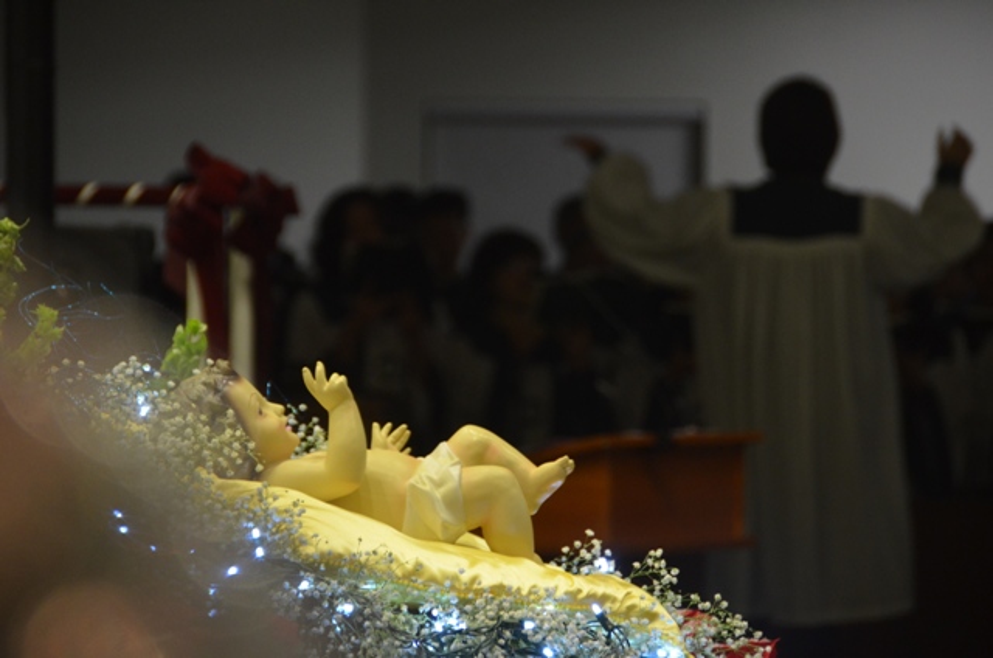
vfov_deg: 7.6
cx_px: 496
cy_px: 329
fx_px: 4955
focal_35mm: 180
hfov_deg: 11.4
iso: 1400
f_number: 5.3
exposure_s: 1/30
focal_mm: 120
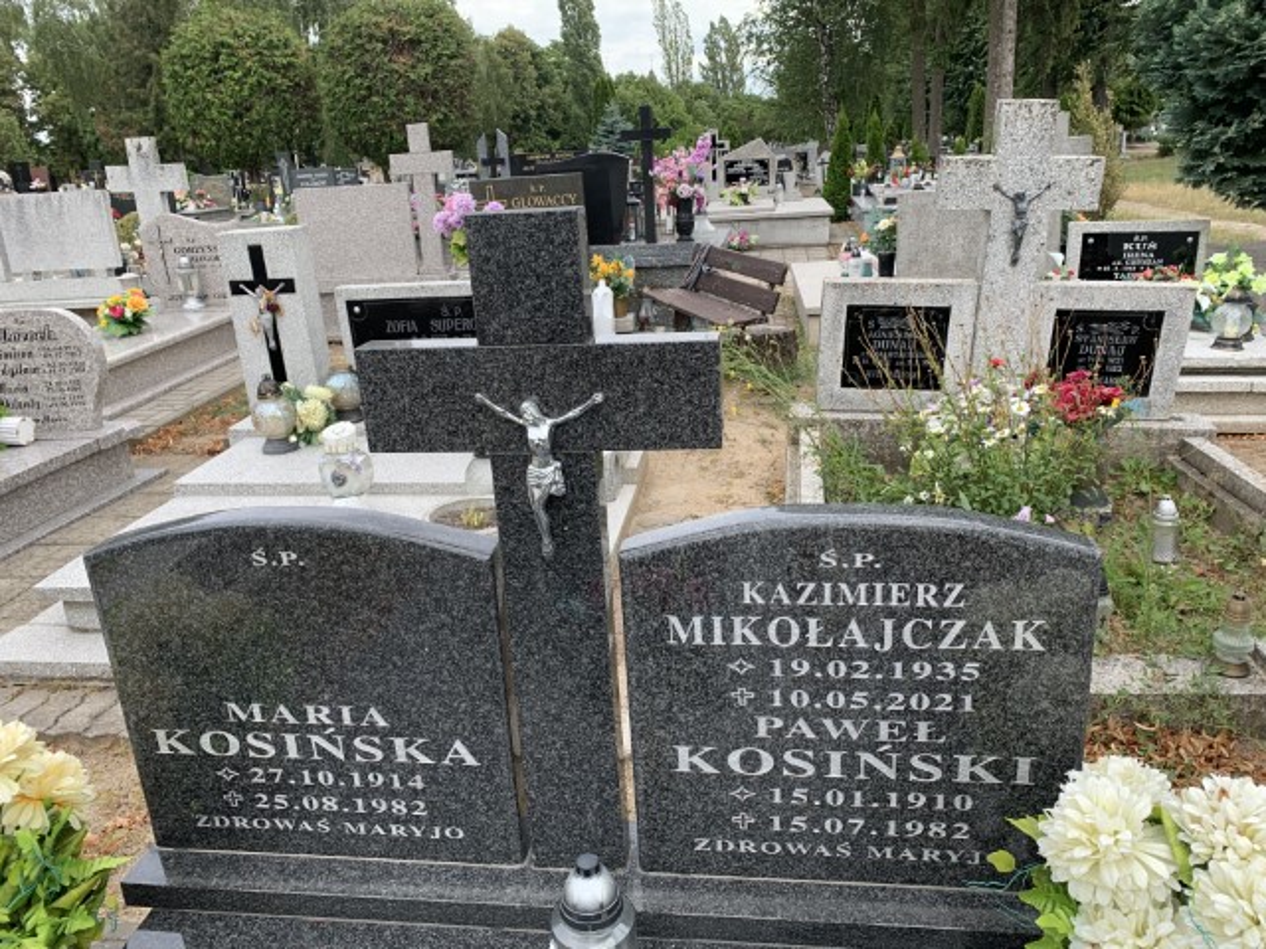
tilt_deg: -14.4
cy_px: 474
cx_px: 633
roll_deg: +4.1
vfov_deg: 53.1
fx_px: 951
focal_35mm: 26
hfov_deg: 67.3
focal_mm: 4.25
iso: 25
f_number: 1.8
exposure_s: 1/570
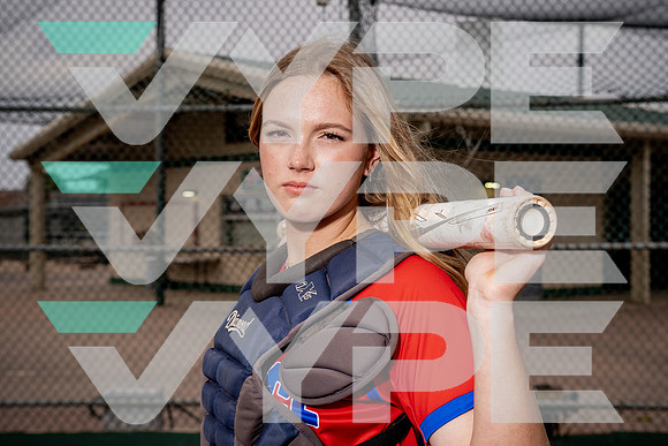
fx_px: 1058
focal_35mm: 57
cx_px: 334
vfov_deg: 23.8
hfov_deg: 35.0
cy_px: 223
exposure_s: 1/250
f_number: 8
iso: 100
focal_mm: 57
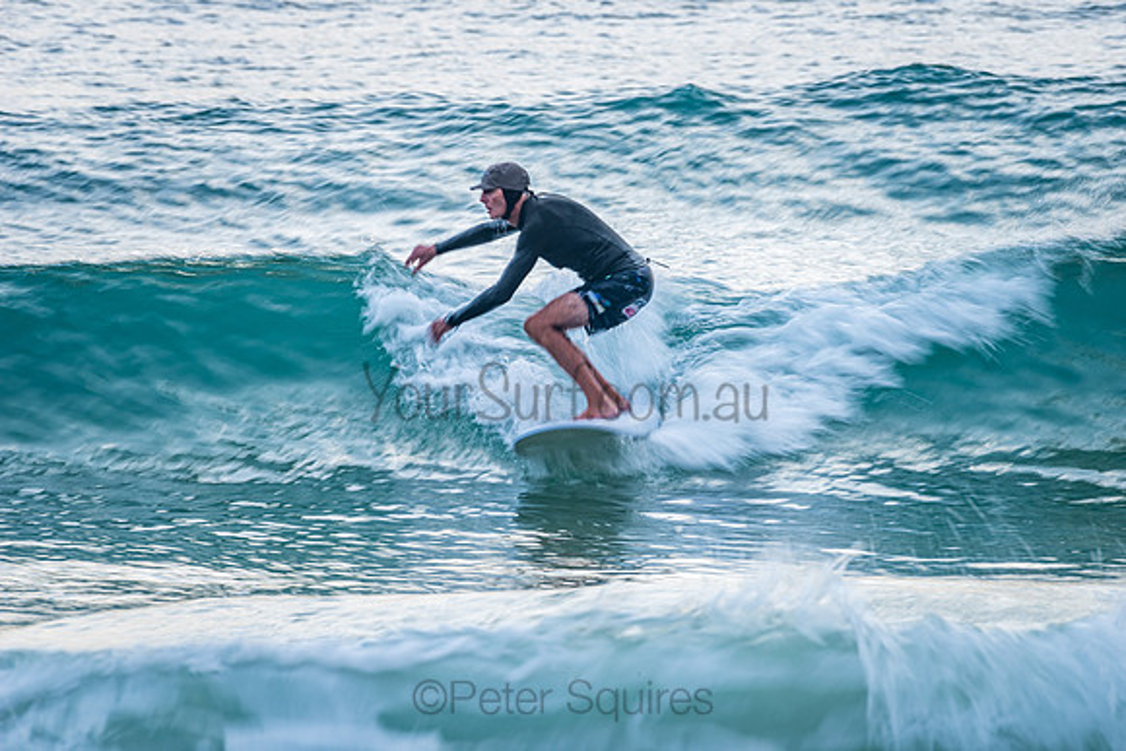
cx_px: 563
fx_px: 15642
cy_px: 376
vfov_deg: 2.8
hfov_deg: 4.1
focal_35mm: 500
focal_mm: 500
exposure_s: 1/20
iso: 31
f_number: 13
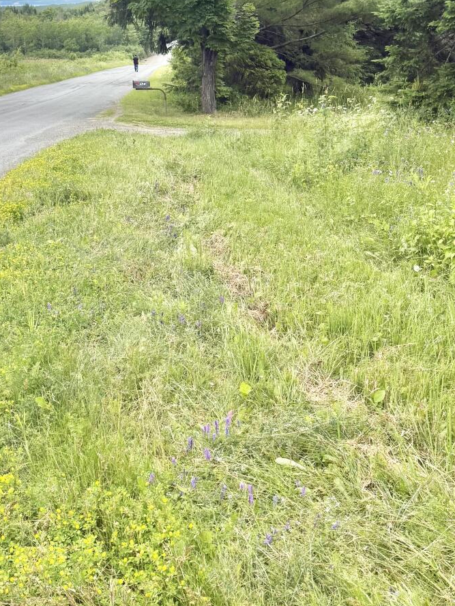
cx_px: 323
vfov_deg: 35.3
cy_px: 221
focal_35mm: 54
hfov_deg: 26.8
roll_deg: +1.2
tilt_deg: -13.5
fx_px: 946
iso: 100
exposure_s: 1/2525
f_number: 1.78
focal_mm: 6.76
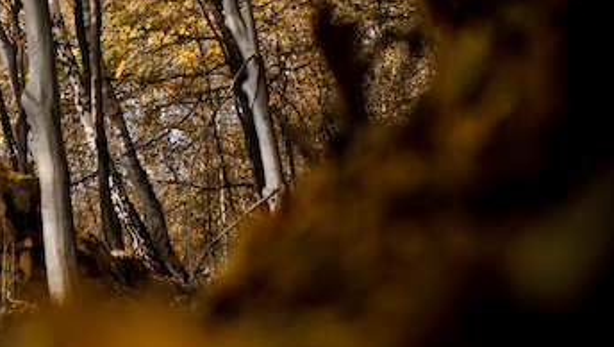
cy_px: 102
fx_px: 2020
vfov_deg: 9.8
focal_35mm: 124
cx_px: -89
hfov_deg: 16.7
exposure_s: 1/250
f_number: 2.8
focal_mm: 34
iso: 100
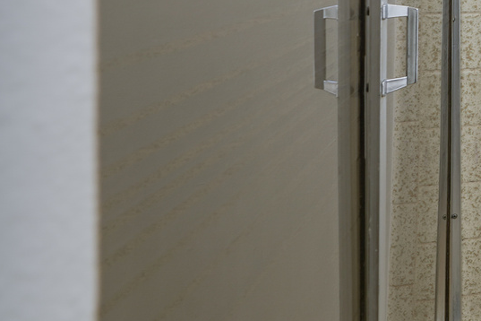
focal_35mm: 61
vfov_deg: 20.9
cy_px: -56
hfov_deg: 21.2
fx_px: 815
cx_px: 877
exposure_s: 1/10
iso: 50
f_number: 8
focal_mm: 16
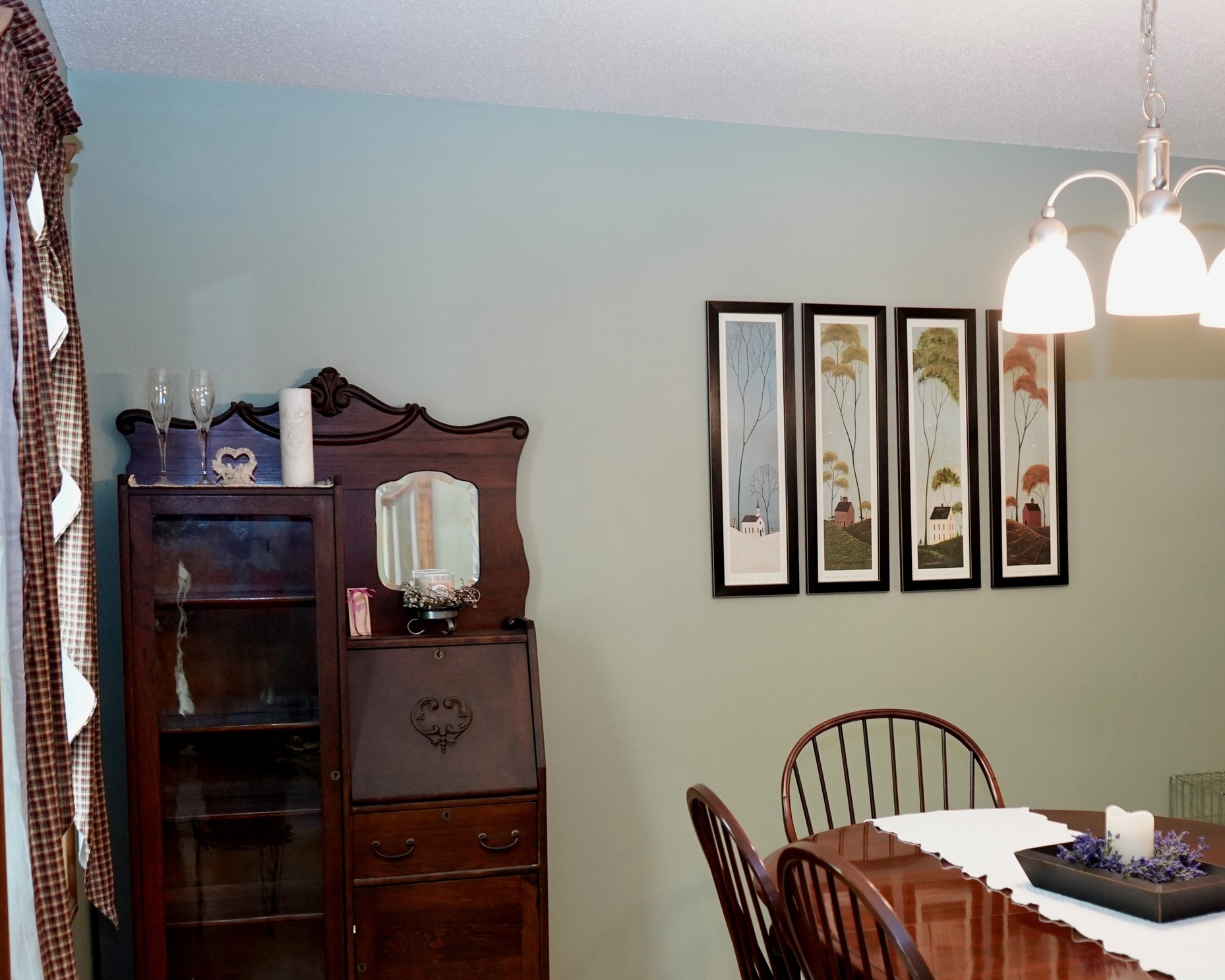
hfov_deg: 40.1
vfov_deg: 33.2
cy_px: 625
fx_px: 1631
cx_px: 909
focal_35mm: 45
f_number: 3.5
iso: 3200
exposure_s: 1/160
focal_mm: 29
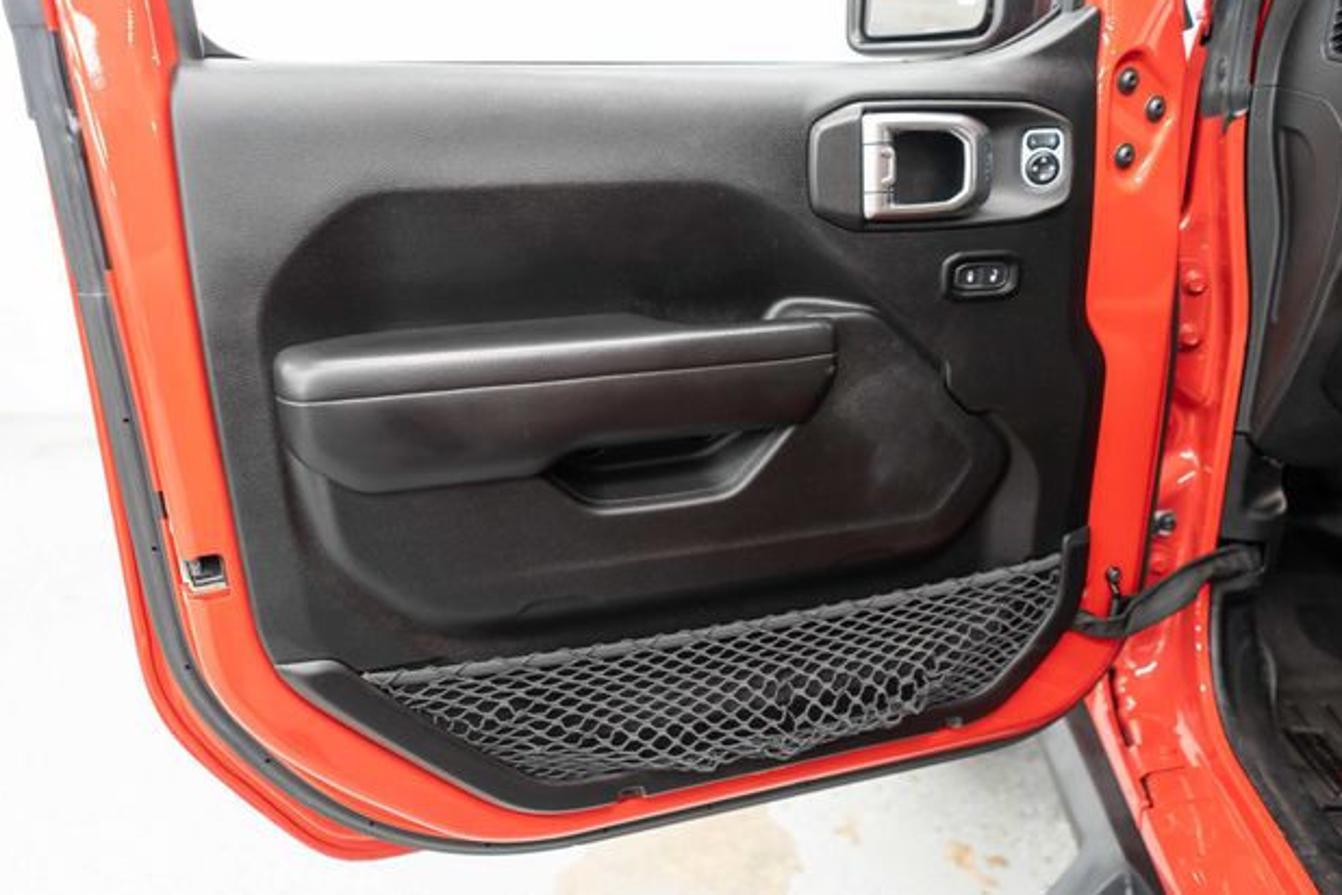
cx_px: 656
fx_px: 1081
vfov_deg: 45.0
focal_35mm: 29
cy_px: 433
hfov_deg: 63.7
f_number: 3.2
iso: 1000
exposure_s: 1/40
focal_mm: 28
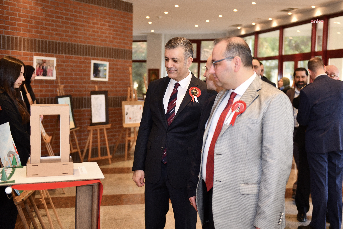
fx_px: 457
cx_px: 172
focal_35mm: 48
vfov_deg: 28.1
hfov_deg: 41.1
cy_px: 114
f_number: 2.8
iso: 1000
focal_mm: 48
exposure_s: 1/250
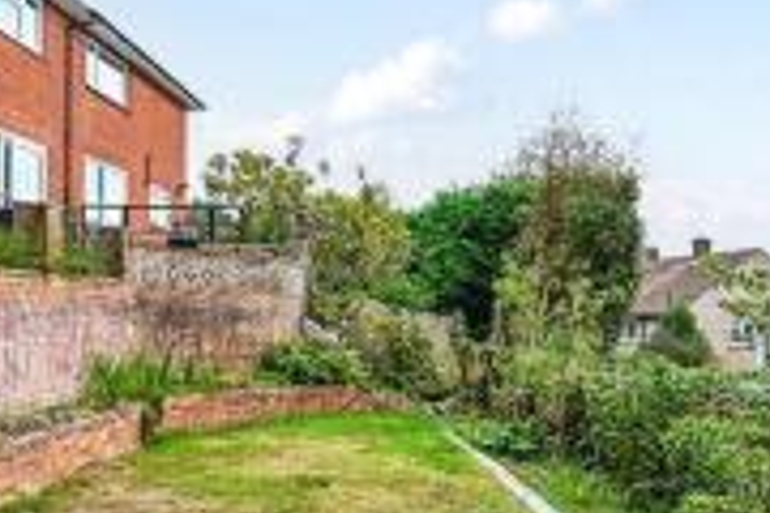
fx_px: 791
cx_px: 402
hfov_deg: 51.9
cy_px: 310
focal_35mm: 37
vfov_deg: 35.8
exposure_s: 1/200
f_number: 5.6
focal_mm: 14
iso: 400
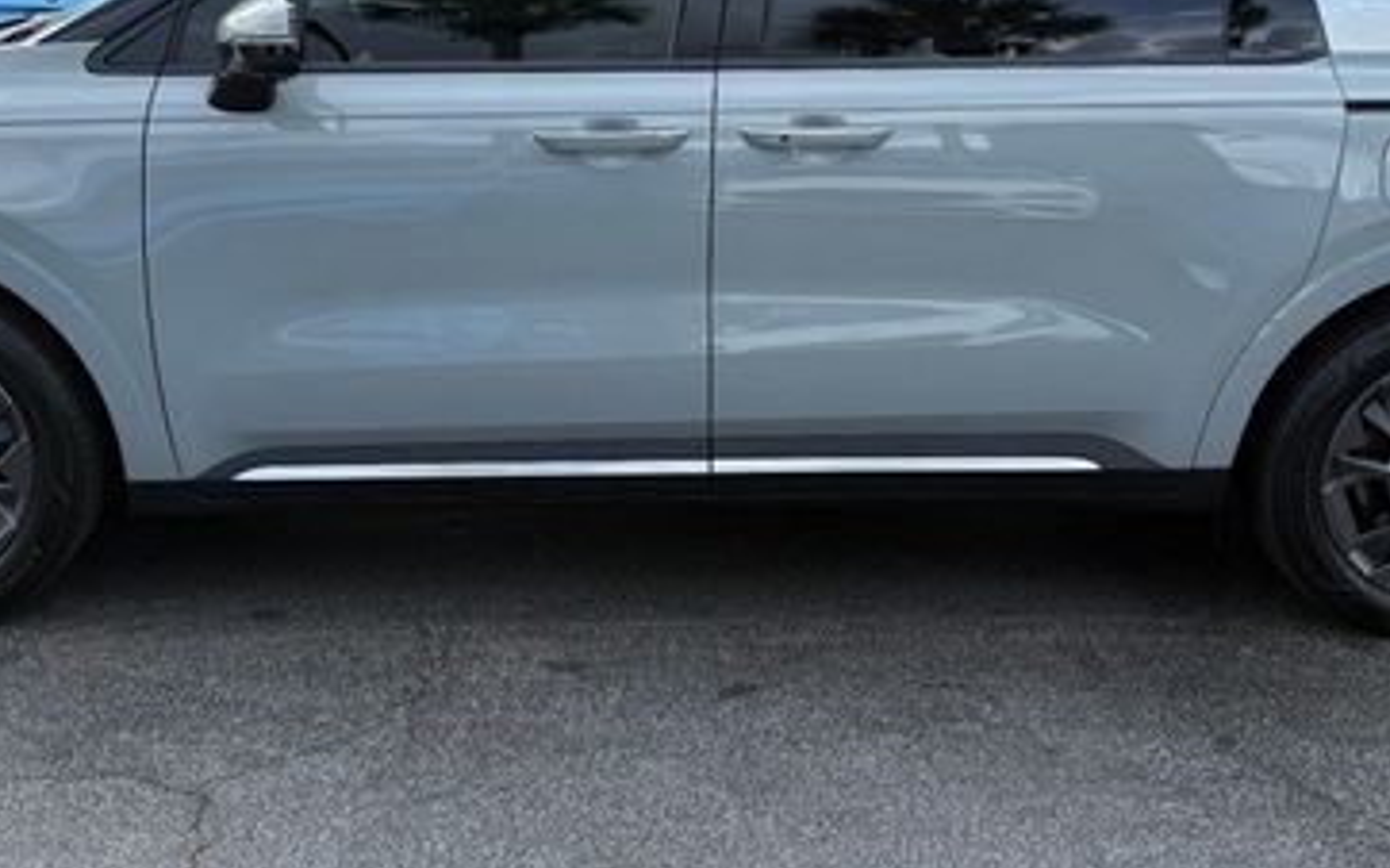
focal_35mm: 45
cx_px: 718
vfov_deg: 28.2
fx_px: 1704
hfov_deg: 44.4
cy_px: 227
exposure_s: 1/1727
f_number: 1.78
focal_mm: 6.76
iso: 80
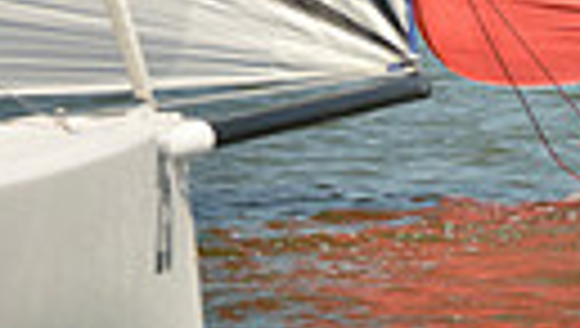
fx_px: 14478
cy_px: -962
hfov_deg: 2.3
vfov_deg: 1.3
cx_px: 780
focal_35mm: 940
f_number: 7.1
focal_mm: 200
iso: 200
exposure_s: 1/1000
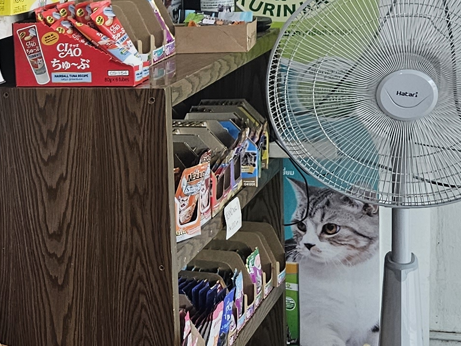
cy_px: 113
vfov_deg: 15.4
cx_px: -346
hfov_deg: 17.1
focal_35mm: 96
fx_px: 1279
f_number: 1.7
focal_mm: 6.3
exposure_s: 1/100
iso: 125
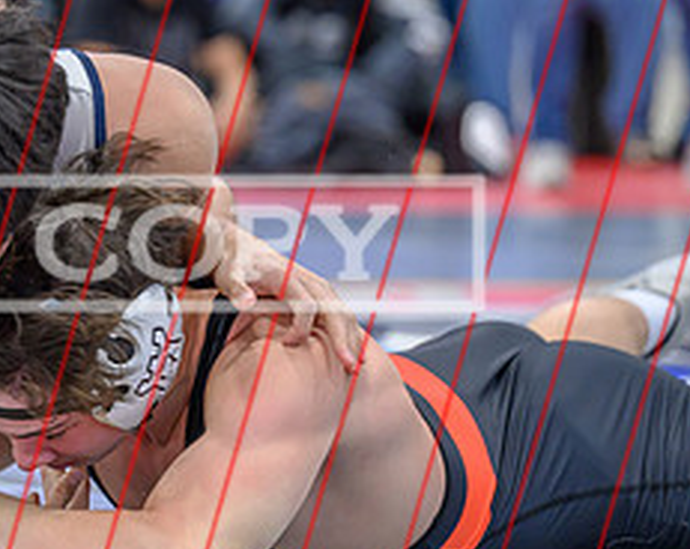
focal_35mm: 265
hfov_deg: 7.3
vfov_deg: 5.8
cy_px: 283
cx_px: -67
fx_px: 5403
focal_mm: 105
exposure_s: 1/640
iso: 1400
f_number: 2.8
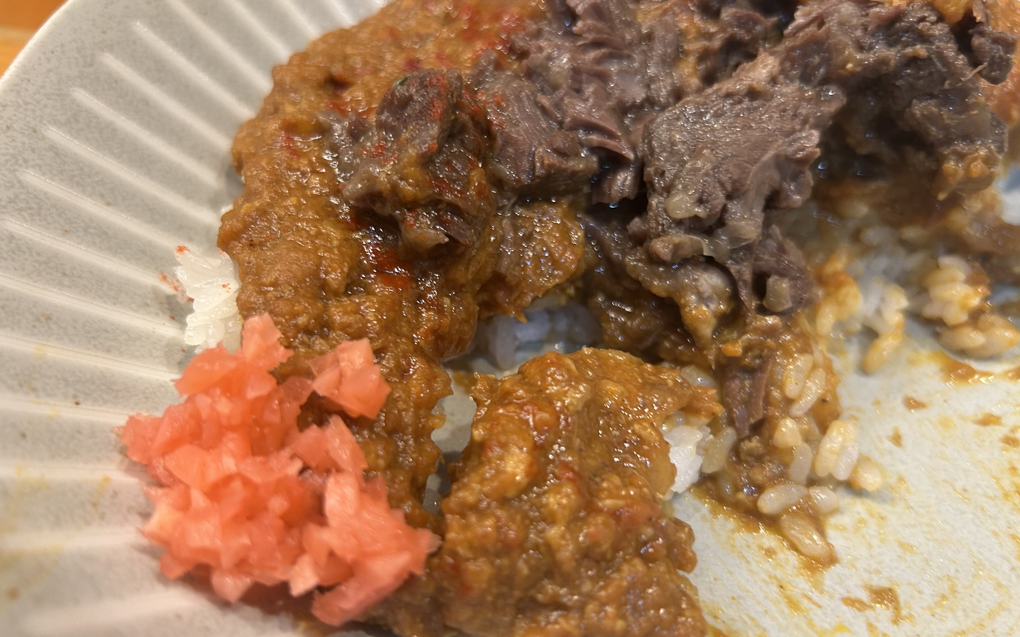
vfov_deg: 44.5
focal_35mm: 28
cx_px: 517
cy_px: 326
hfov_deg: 66.5
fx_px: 778
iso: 160
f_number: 1.5
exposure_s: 1/50
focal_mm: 5.7
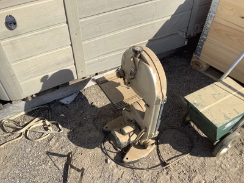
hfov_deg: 58.4
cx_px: 122
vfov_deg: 45.4
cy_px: 92
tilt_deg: -48.3
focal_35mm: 31
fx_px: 219
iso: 25
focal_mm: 3.3
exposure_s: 1/905
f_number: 2.4
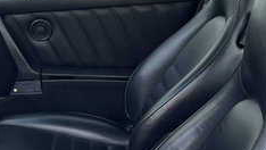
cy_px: 156
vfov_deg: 12.9
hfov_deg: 22.6
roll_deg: +4.6
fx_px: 656
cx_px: 51
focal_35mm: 93
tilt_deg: -25.2
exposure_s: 1/276
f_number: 1.6
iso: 40
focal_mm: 5.1
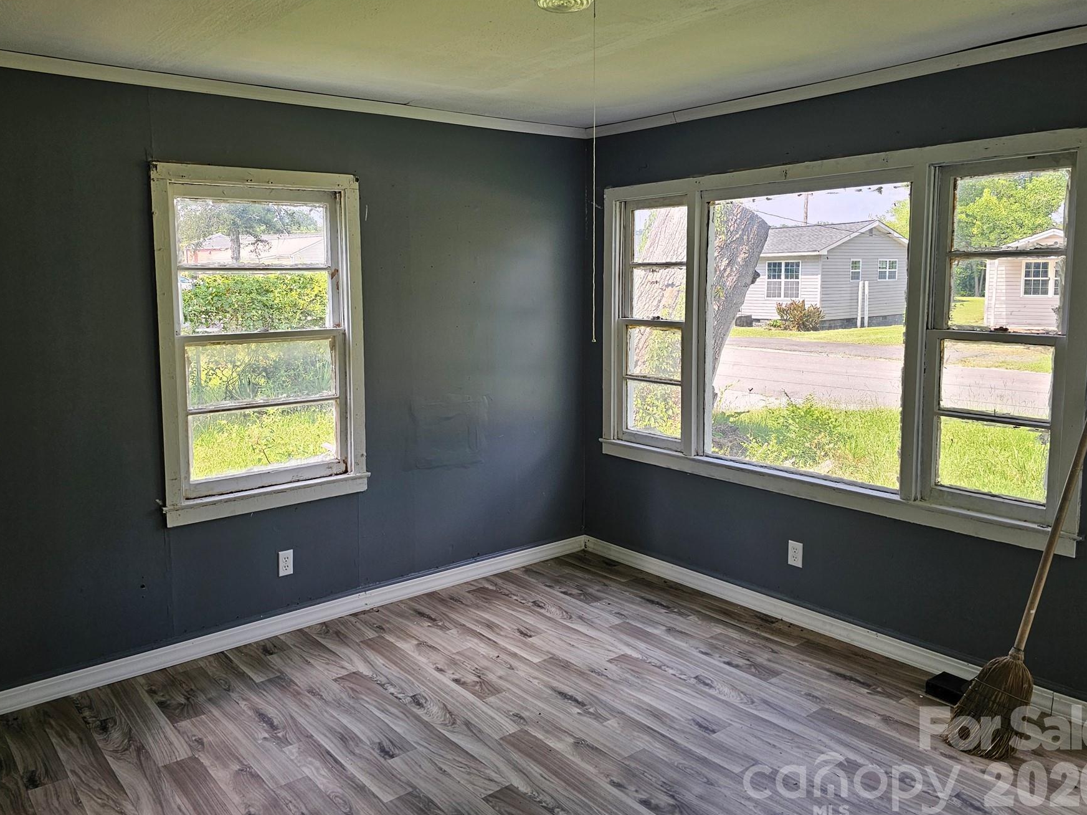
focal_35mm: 27
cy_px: 350
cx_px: 480
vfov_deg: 51.2
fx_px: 848
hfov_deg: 65.1
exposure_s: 1/180
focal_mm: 6.3
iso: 50
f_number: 1.7
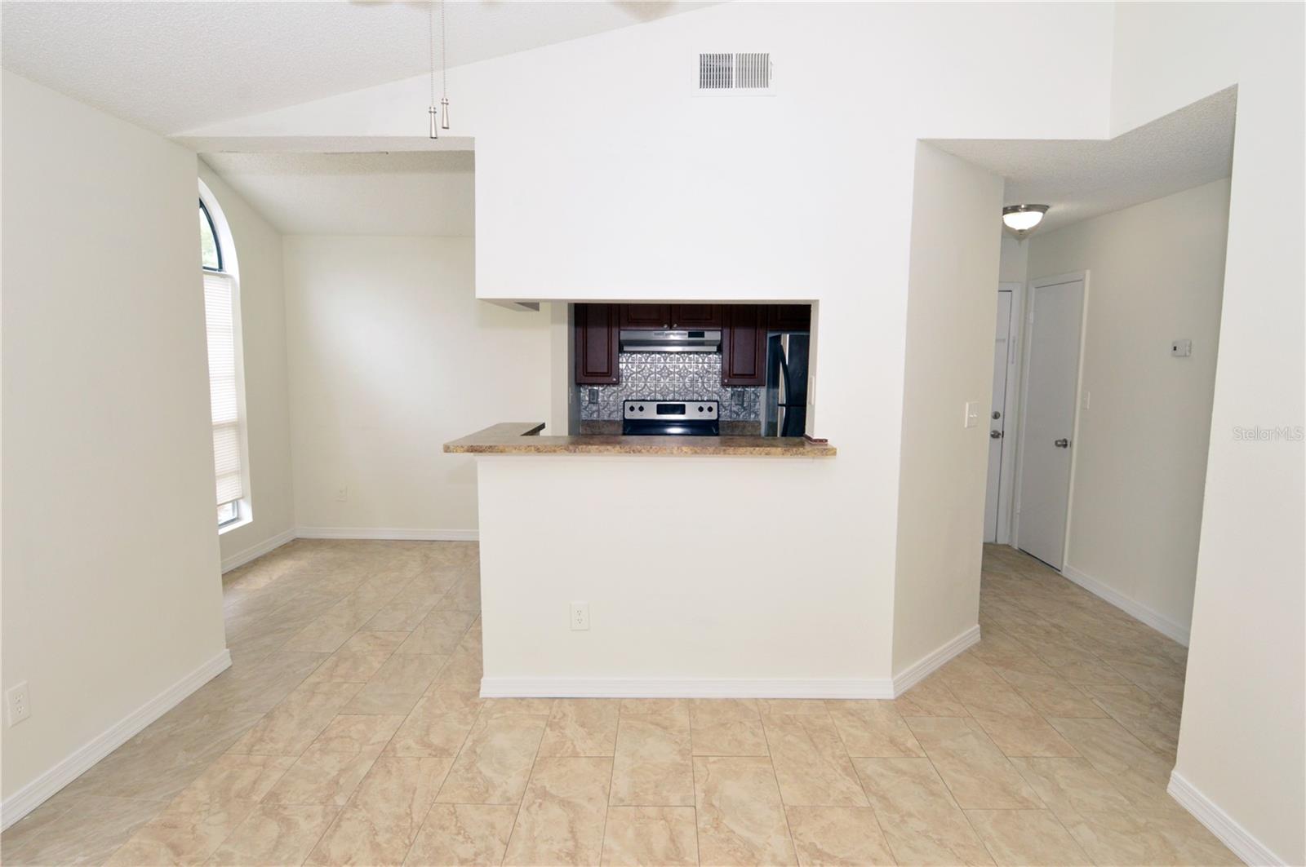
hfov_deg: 90.1
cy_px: 434
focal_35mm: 18
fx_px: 652
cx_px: 653
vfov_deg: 67.3
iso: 800
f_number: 10
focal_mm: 12
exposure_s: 1/80
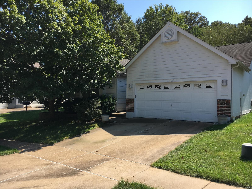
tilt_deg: +2.2
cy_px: 94
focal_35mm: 29
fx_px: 211
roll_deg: -0.3
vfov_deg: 48.2
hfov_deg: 61.7
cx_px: 126
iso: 25
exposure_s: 1/1026
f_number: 2.2
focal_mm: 4.15
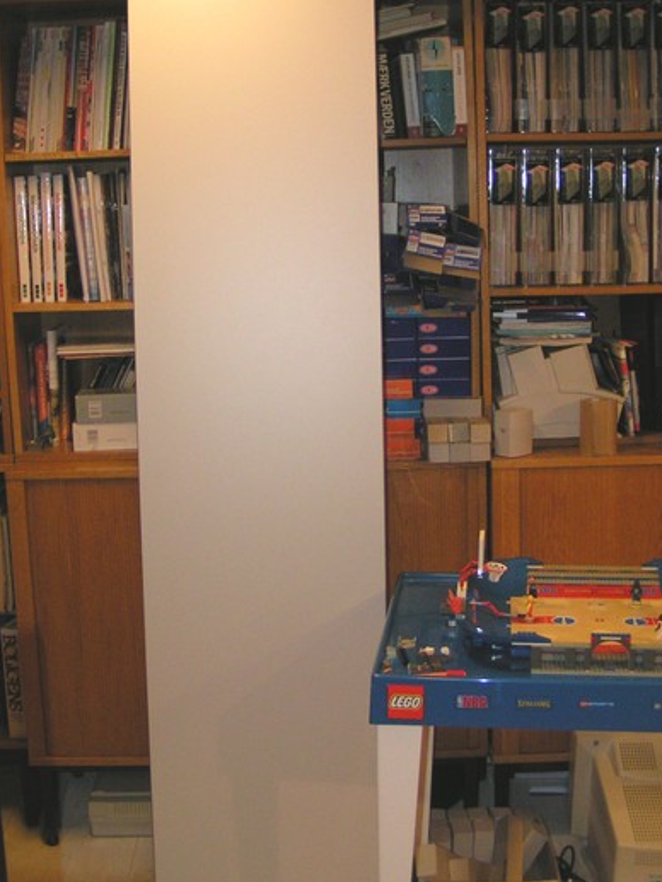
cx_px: 285
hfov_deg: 30.9
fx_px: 1198
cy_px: 380
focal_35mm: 47
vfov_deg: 40.3
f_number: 2.8
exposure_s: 1/40
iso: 200
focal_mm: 5.8
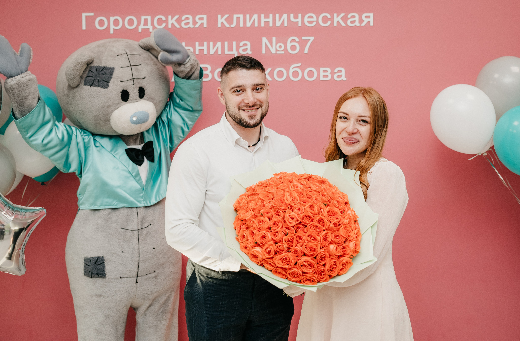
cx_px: 273
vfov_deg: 35.3
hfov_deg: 51.8
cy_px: 159
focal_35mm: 37
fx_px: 535
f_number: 4
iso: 640
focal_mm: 35
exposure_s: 1/160
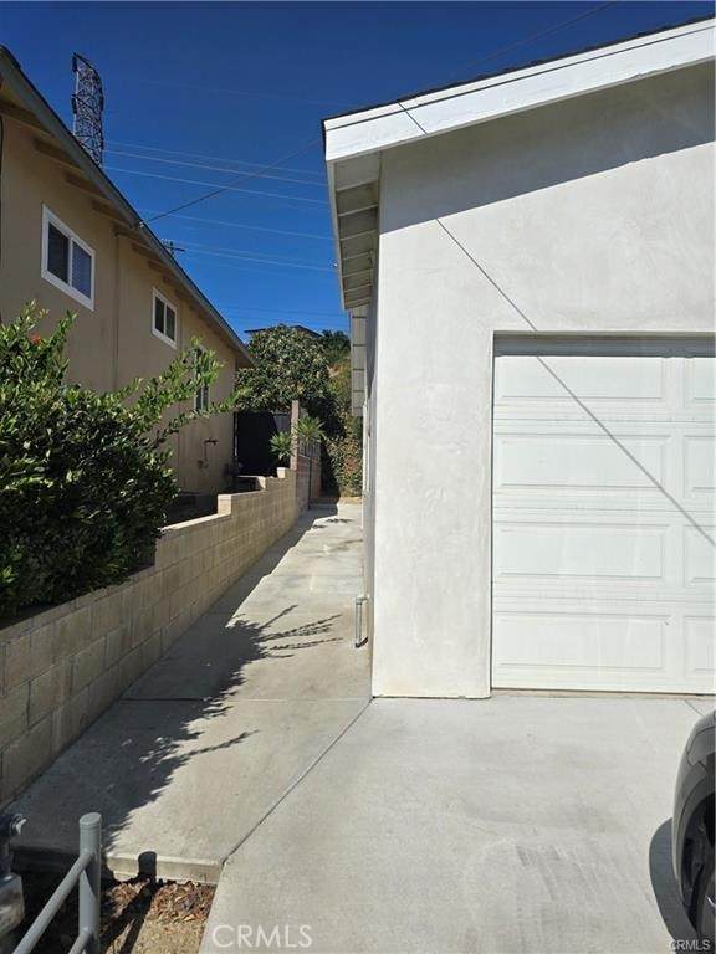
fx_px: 634
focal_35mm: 23
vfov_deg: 73.9
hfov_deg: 58.9
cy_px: 477
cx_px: 358
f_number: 1.7
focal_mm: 6.3
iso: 12
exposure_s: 1/1785
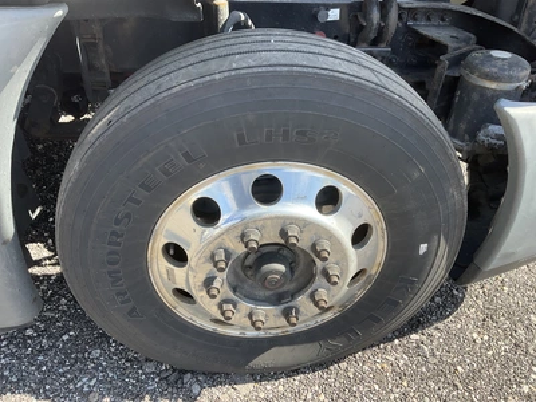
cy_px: 201
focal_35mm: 29
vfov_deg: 48.2
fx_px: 449
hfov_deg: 61.7
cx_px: 268
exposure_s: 1/276
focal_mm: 3
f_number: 1.8
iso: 25
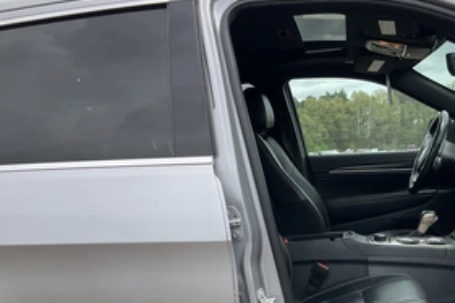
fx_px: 543
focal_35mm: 43
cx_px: 275
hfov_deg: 45.2
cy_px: 212
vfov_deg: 30.8
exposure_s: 1/842
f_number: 1.8
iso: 25
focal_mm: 3
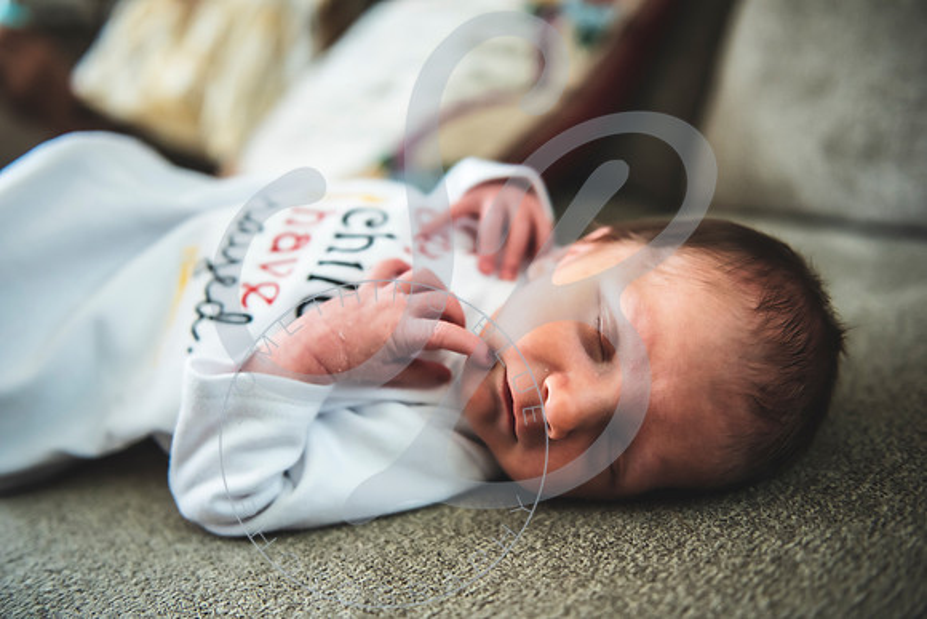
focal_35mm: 35
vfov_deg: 37.9
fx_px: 901
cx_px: 464
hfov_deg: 54.4
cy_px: 310
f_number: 2.8
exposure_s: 1/80
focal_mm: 35
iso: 1000
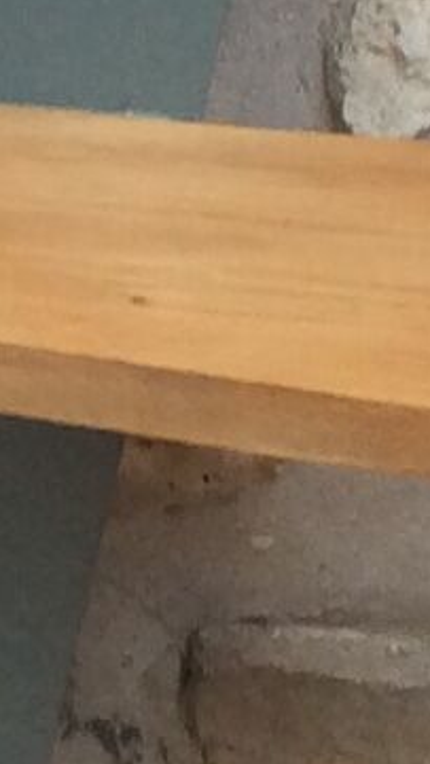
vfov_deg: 8.6
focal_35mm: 250
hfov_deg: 4.6
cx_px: -900
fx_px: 5069
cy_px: 161
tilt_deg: -30.4
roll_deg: -1.1
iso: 32
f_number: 2.4
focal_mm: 3.3
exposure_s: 1/100
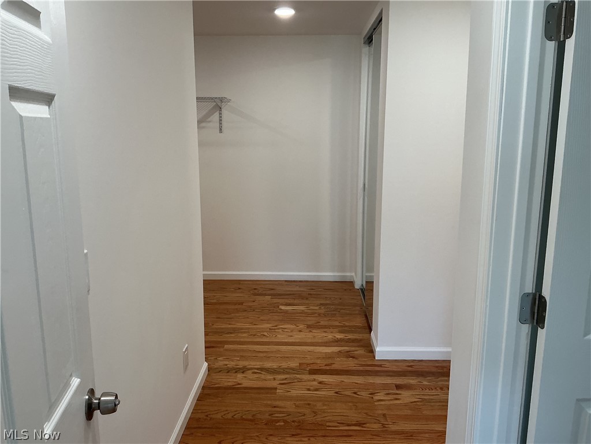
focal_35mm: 29
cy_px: 222
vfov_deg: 48.2
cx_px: 296
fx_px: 495
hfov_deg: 61.7
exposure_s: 1/120
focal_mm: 3
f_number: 1.8
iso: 64
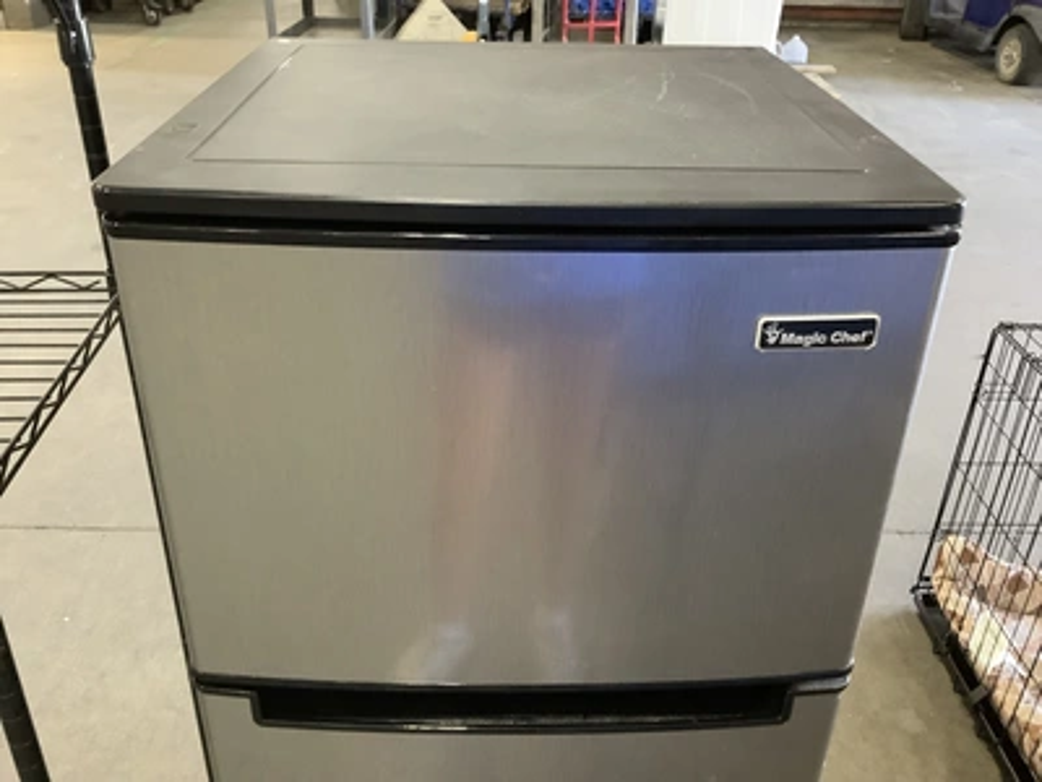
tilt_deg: -29.6
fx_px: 933
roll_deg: -0.9
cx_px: 521
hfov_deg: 58.4
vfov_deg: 45.4
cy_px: 391
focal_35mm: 31
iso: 500
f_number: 2.4
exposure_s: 1/30
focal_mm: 3.3
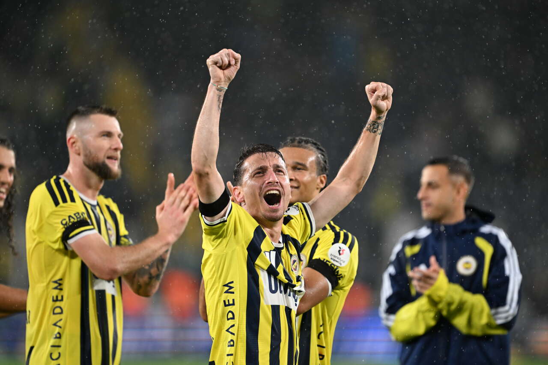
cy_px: 182
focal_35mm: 400
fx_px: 6088
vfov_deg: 3.4
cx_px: 274
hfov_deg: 5.2
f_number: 2.8
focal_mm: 400
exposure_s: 1/1600
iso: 2000
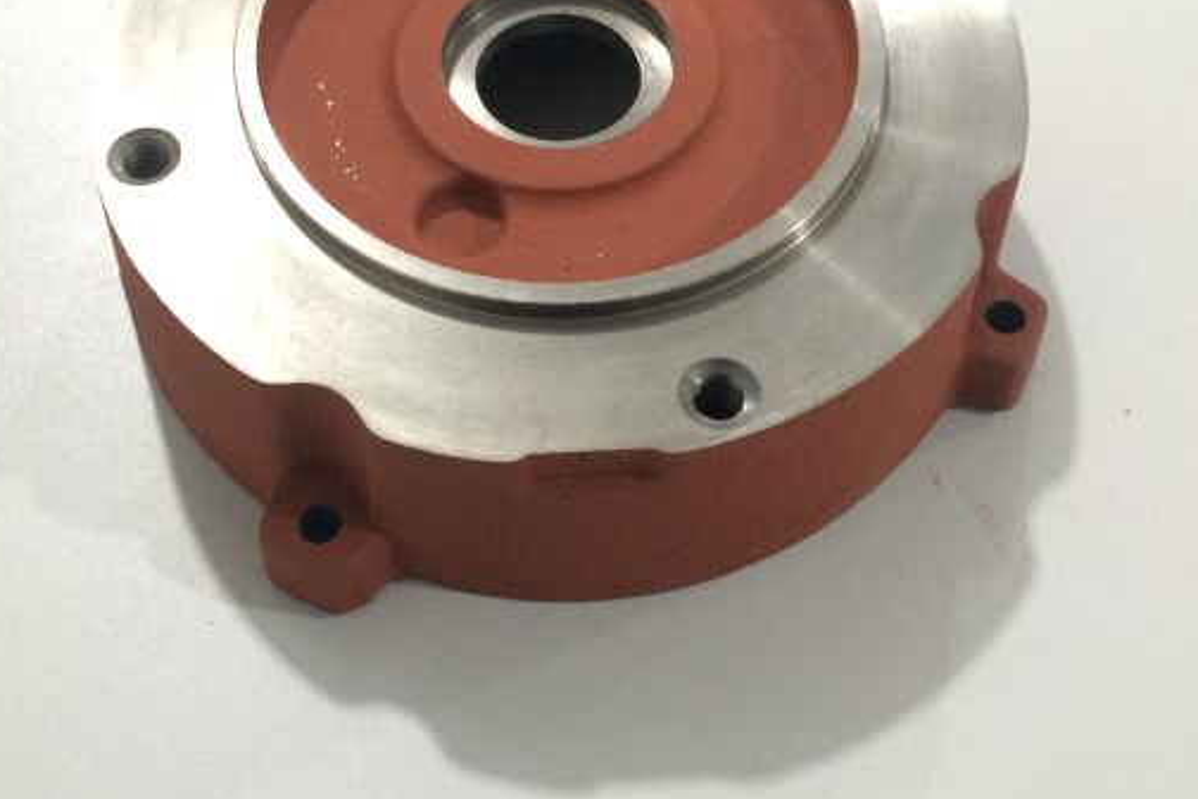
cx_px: 537
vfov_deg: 29.0
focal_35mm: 46
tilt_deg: -54.5
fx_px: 1531
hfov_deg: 42.7
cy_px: 257
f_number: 2.2
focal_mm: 4.15
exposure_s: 1/30
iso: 200
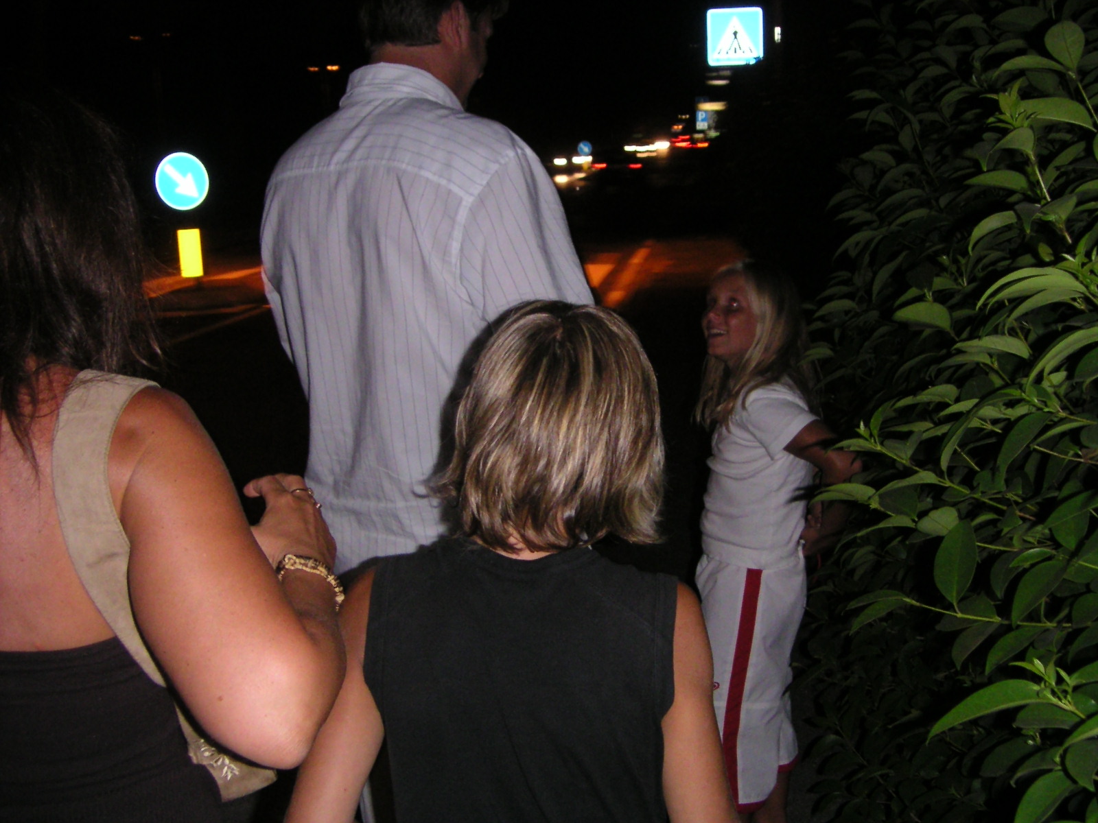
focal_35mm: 39
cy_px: 412
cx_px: 549
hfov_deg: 47.9
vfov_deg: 36.8
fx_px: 1237
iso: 200
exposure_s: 1/45
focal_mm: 5.1
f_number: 2.8
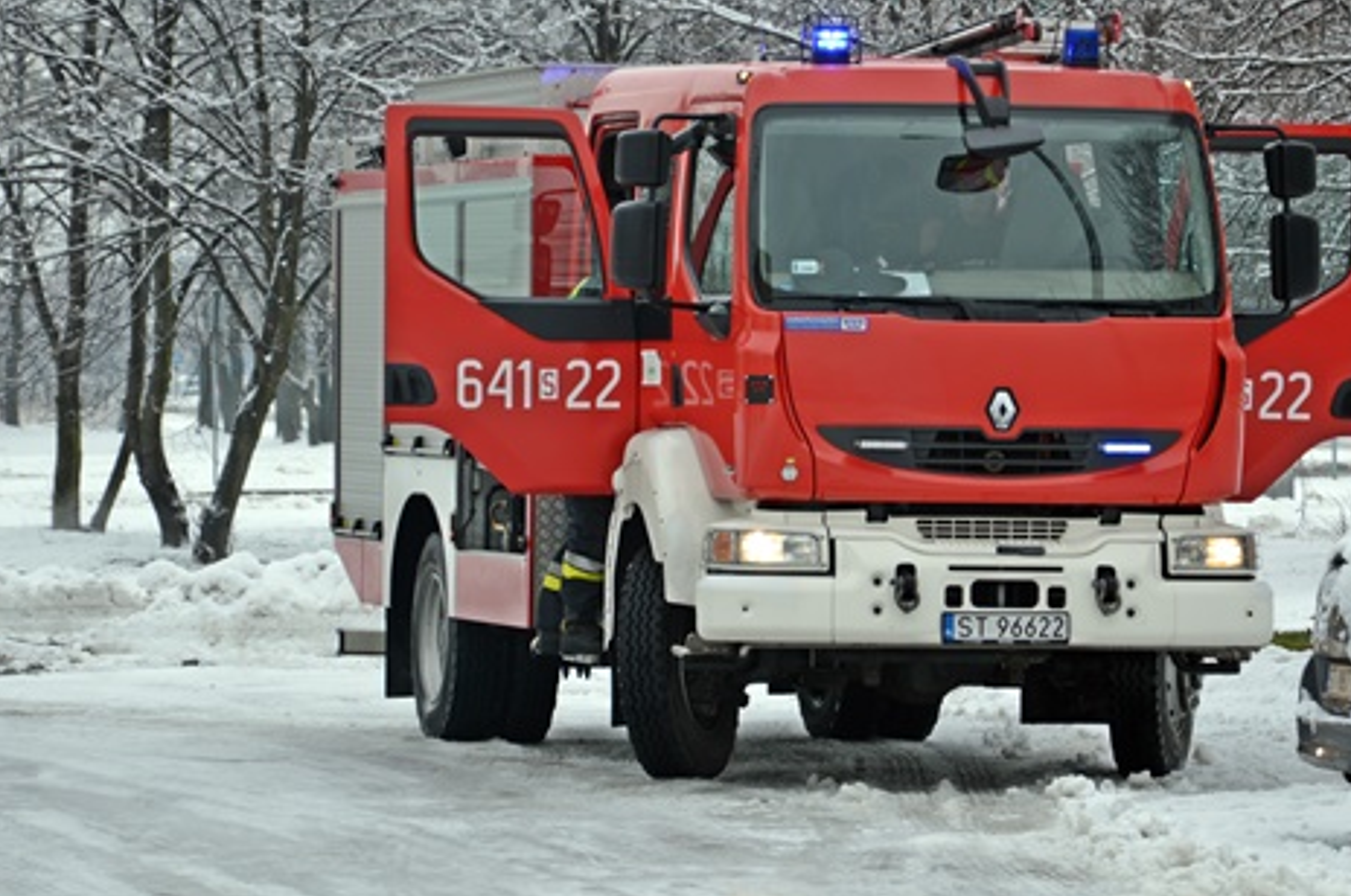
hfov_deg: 9.6
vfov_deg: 6.3
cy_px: 355
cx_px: 753
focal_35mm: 216
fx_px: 8083
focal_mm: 105
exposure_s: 1/100
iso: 100
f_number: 5.6
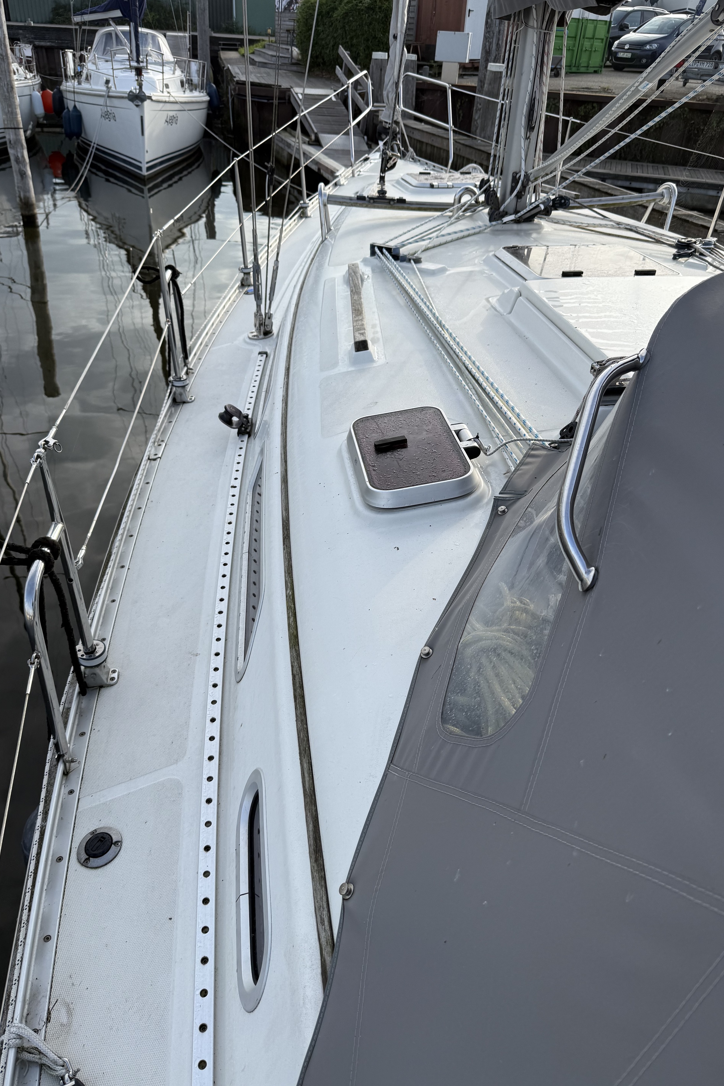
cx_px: 336
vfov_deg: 71.5
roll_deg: -3.4
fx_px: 754
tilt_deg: -33.0
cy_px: 543
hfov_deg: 51.2
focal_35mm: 25
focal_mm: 6.76
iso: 80
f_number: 1.78
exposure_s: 1/2169
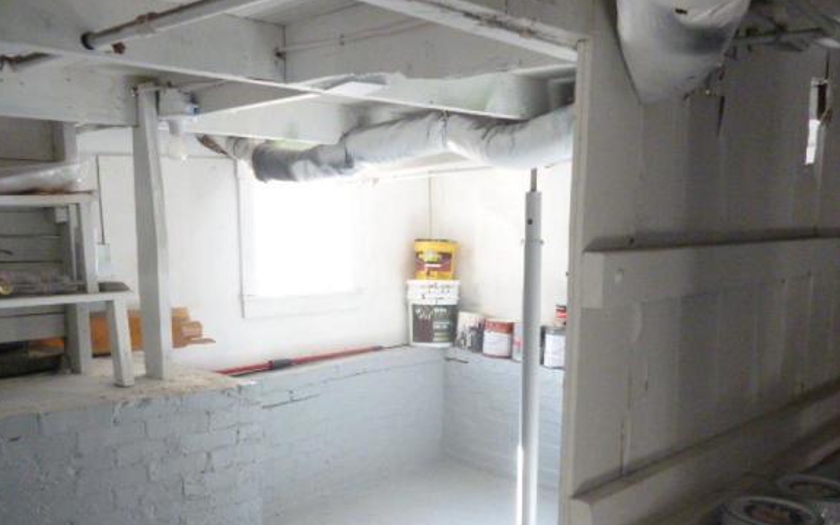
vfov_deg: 38.0
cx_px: 391
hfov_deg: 58.1
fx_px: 755
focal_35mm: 33
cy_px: 341
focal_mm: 5
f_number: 3.1
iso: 800
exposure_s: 1/50
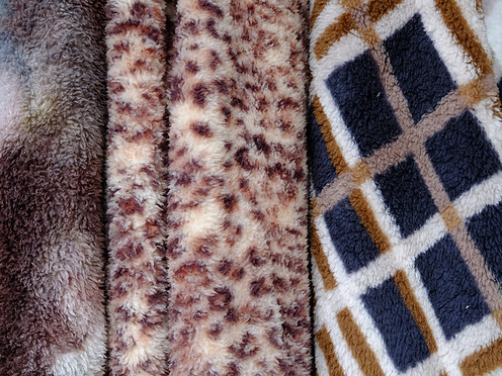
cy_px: 183
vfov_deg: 23.3
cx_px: 269
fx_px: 914
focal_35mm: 63
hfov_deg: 30.7
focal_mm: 37.4
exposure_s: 1/34
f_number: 7.1
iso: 200
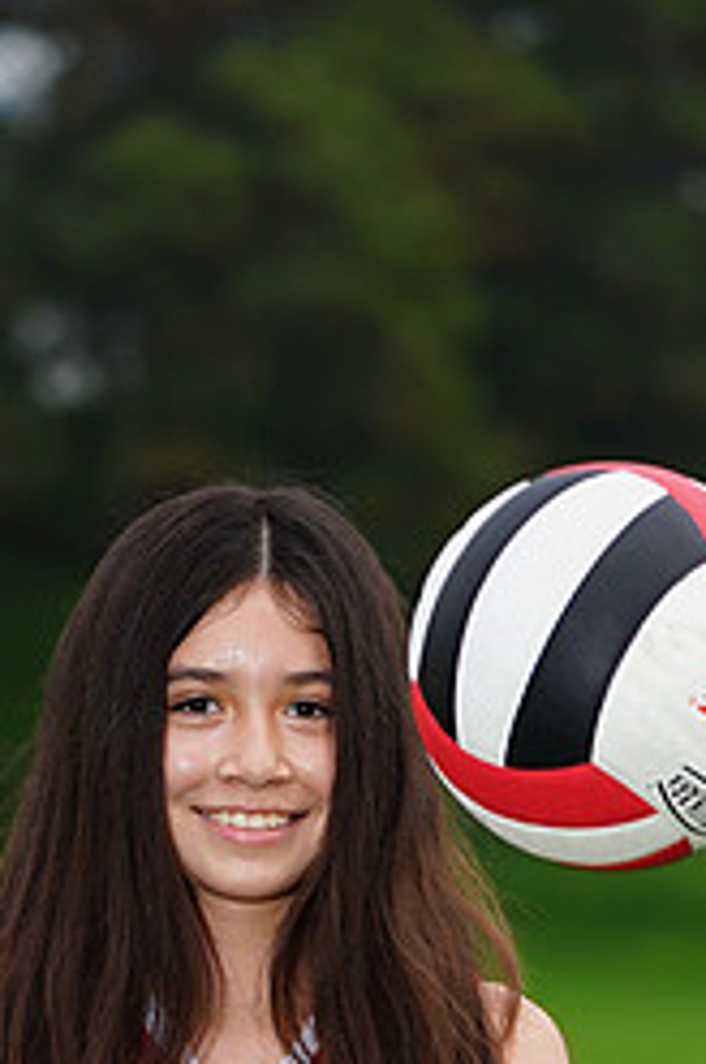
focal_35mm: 367
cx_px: 142
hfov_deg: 3.7
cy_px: 1189
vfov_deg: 5.6
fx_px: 10825
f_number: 5
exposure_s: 1/160
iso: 200
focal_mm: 156
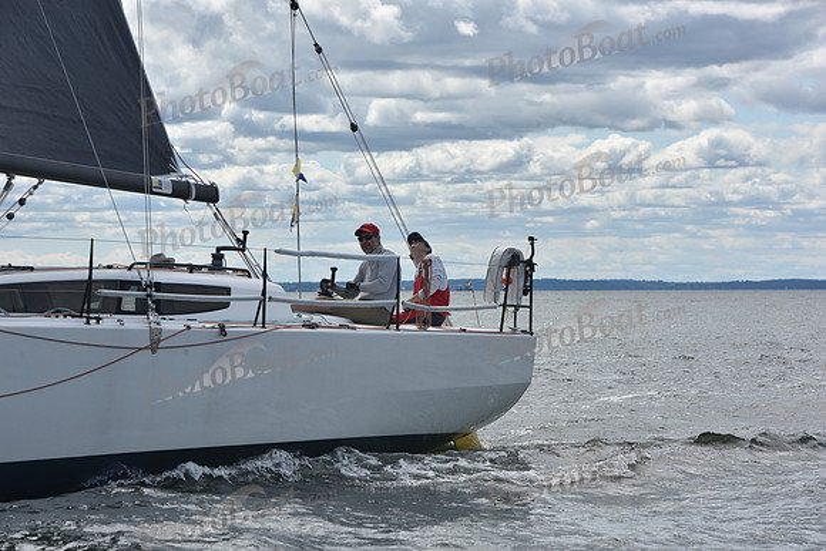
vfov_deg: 10.2
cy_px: 276
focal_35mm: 135
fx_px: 3098
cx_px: 413
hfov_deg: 15.2
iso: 250
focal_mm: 135
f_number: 10
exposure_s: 1/800
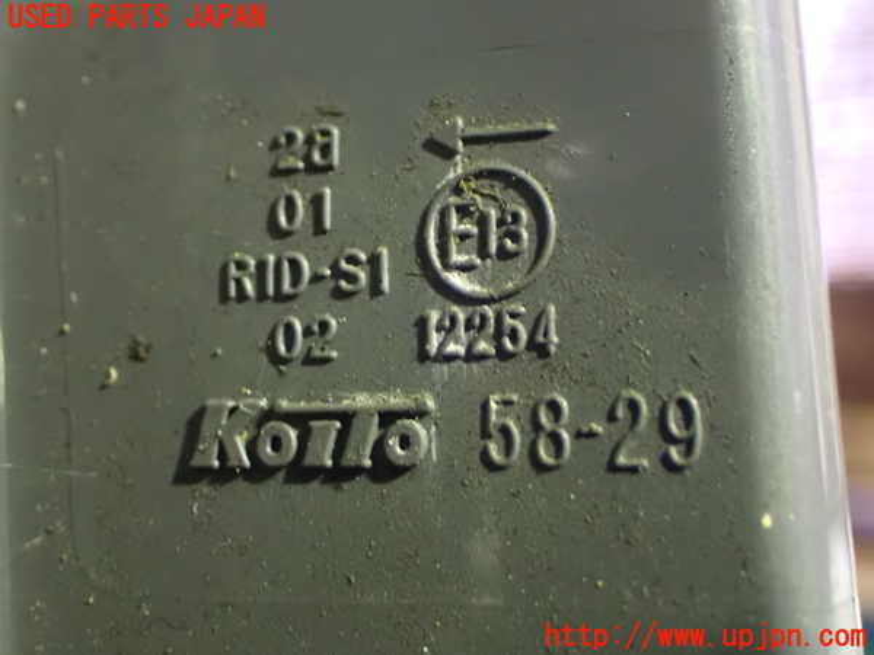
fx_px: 1565
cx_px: 437
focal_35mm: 62
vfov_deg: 23.7
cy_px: 328
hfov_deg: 31.2
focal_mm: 11.09
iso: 1600
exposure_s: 1/13
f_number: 3.6
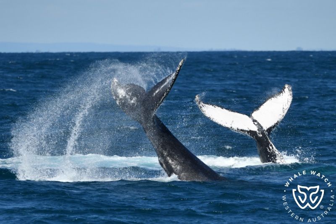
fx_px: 4199
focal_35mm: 450
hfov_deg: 4.6
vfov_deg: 3.1
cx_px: 168
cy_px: 112
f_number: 6
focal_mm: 450
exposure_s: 1/8000
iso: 900
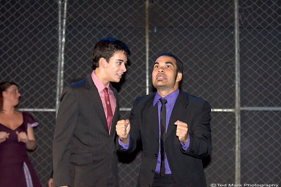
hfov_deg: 19.5
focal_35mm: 105
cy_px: 94
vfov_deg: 13.0
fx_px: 818
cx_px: 140
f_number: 2.8
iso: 3200
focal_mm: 70
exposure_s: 1/100
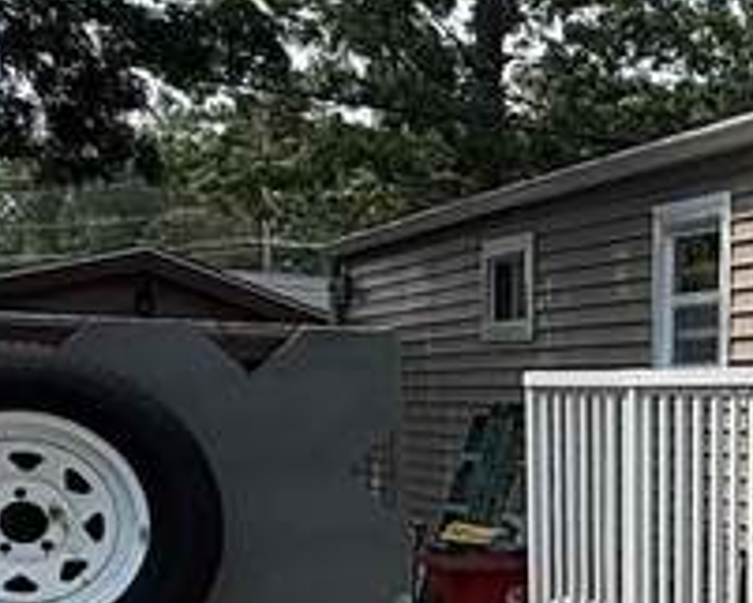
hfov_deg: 18.7
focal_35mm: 87
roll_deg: -2.1
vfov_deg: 17.1
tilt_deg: -6.7
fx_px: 1940
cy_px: 670
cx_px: 1210
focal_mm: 2.22
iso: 50
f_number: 2.2
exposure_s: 1/2841
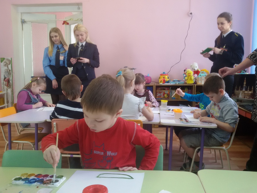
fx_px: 230
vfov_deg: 45.4
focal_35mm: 31
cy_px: 96
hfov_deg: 58.4
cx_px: 128
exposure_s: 1/33
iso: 100
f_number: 2.4
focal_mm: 2.93
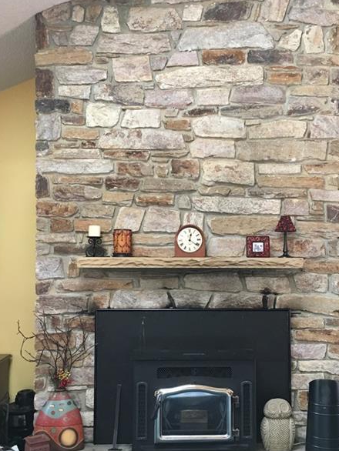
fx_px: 496
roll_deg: -0.7
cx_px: 203
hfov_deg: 37.6
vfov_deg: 48.9
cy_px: 251
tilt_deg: -0.2
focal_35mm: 38
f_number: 2.2
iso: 200
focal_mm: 4.15
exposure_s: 1/24
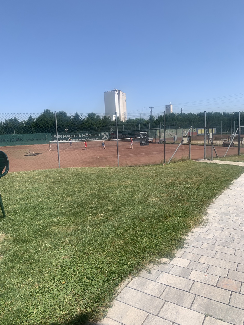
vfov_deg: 67.3
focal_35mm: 26
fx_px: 244
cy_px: 162
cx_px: 122
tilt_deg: -6.6
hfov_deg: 53.1
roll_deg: +1.7
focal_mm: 4.25
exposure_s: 1/2481
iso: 25
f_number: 1.8
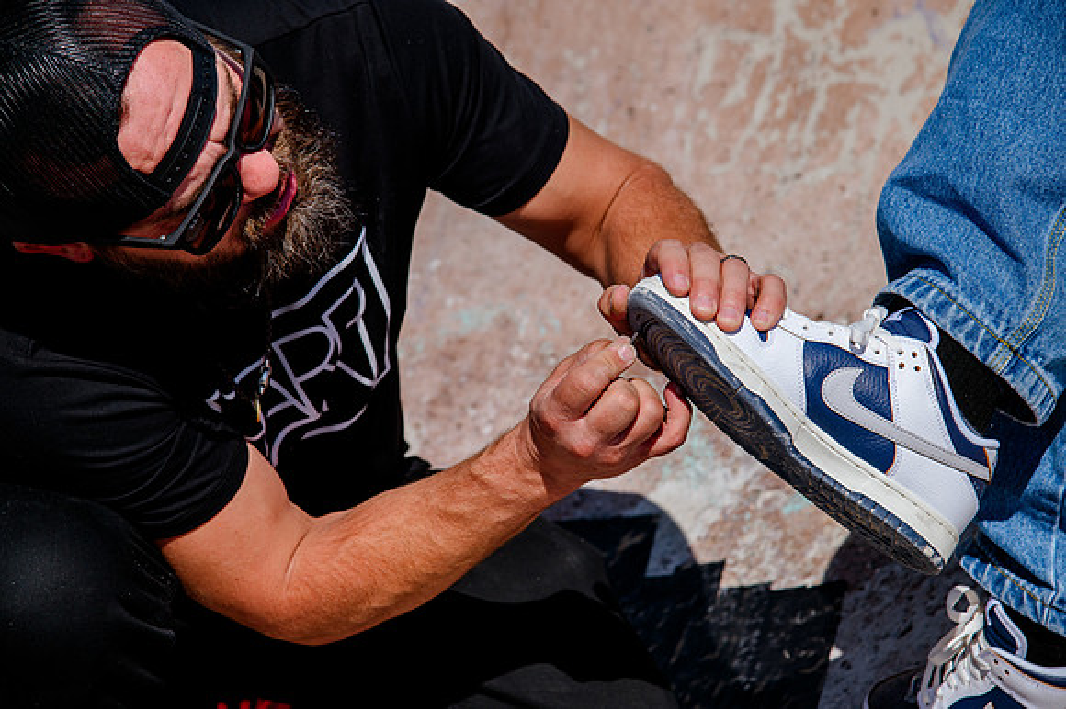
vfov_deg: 13.0
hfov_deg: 19.5
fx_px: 3107
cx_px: 533
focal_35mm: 105
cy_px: 354
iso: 160
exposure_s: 1/1250
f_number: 6.3
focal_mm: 105
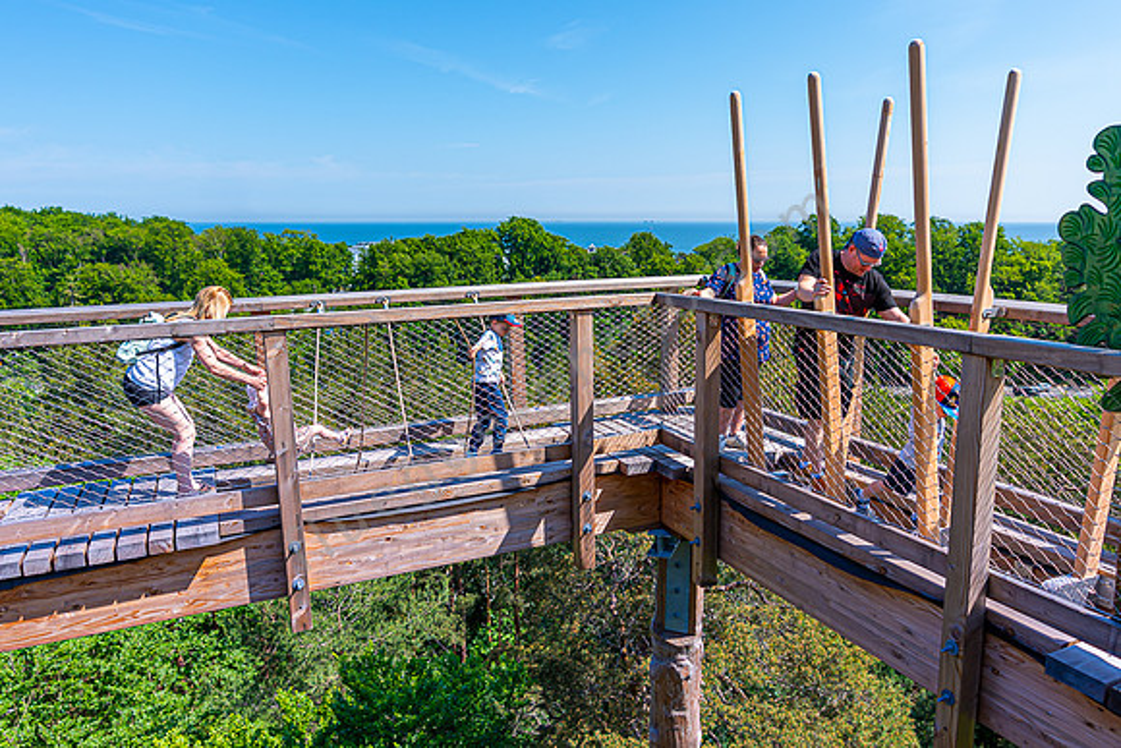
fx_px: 747
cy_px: 374
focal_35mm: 24
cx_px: 560
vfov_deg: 53.2
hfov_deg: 73.7
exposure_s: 1/800
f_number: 2.8
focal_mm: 16
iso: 100
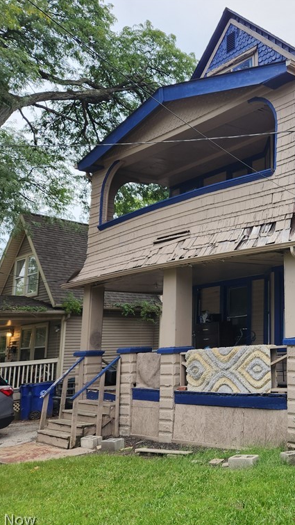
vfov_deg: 58.0
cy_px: 264
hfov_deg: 31.1
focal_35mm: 34
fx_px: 473
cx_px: 319
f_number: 1.8
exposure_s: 1/180
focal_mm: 5.4
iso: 80
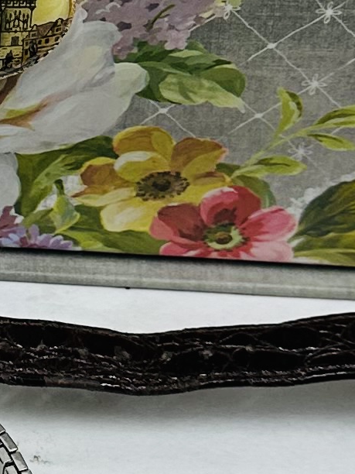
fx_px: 2160
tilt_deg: -43.4
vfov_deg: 12.5
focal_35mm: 158
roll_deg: -2.4
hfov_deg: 9.2
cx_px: -145
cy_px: 136
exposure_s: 1/971
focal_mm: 6.86
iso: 80
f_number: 1.78
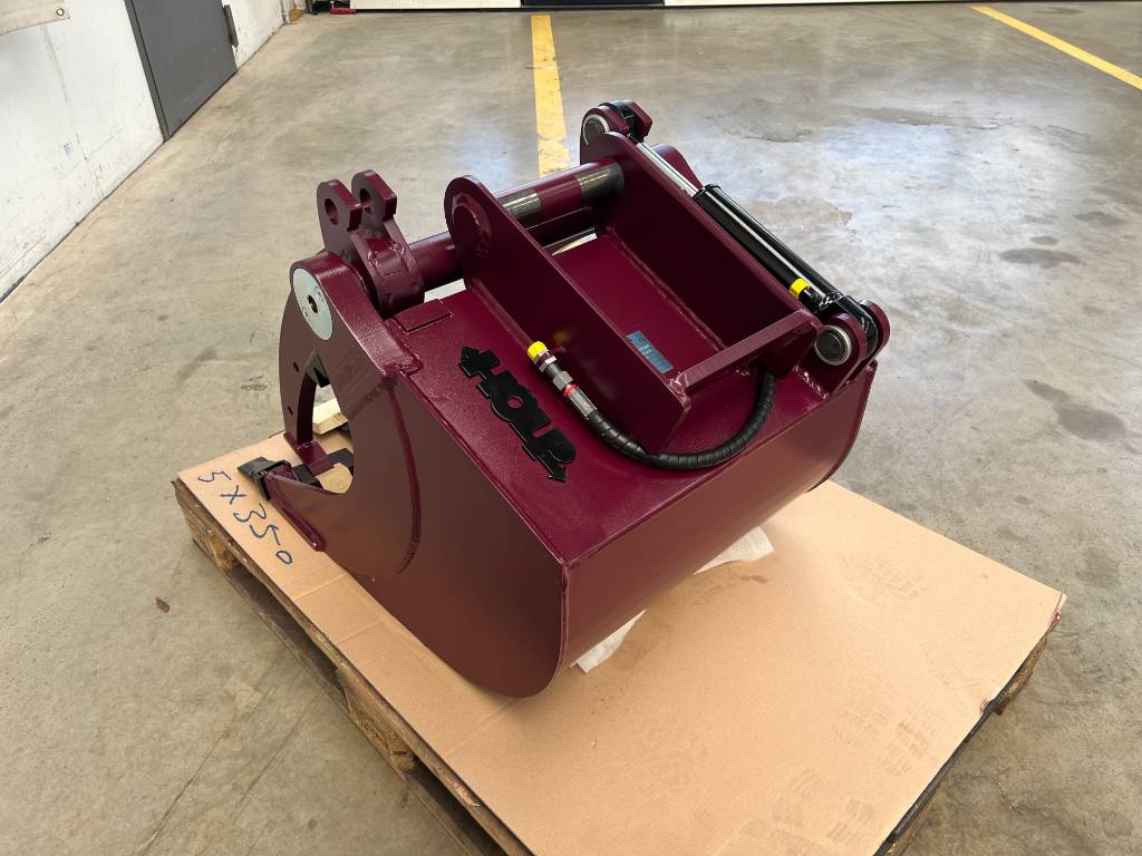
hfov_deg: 67.3
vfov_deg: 53.1
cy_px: 428
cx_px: 571
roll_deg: +0.9
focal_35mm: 26
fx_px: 858
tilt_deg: -36.2
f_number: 1.5
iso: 50
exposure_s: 1/336
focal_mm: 5.7
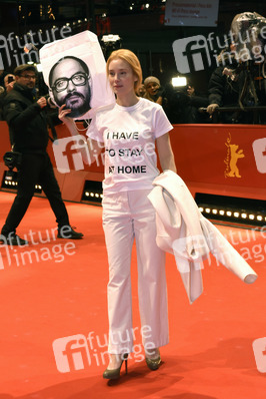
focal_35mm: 57
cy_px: 200
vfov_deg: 35.1
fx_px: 633
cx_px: 133
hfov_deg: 23.7
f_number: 5.6
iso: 1250
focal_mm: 38
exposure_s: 1/125
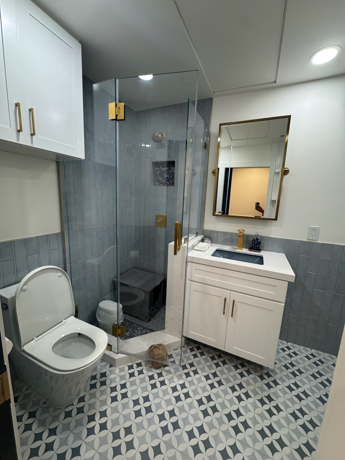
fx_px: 186
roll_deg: -2.9
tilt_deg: -10.1
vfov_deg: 102.1
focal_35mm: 14
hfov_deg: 85.7
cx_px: 172
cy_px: 230
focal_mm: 2.22
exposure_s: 1/120
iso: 250
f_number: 2.2
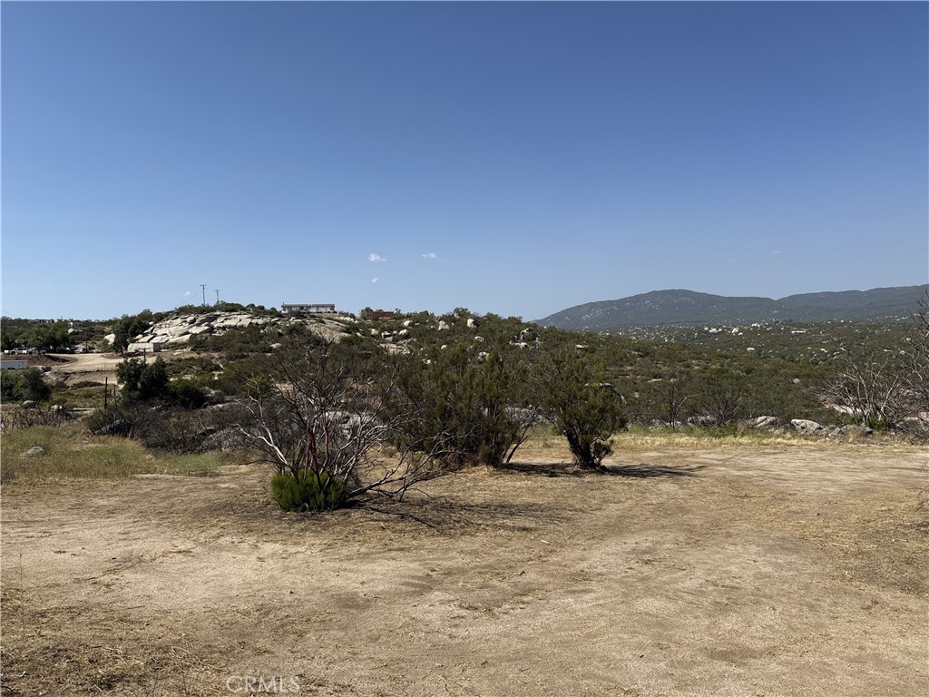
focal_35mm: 24
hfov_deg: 71.6
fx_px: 644
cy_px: 348
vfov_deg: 56.8
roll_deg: +0.6
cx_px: 464
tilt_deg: +1.8
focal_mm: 6.76
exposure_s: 1/6173
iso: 80
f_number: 1.78
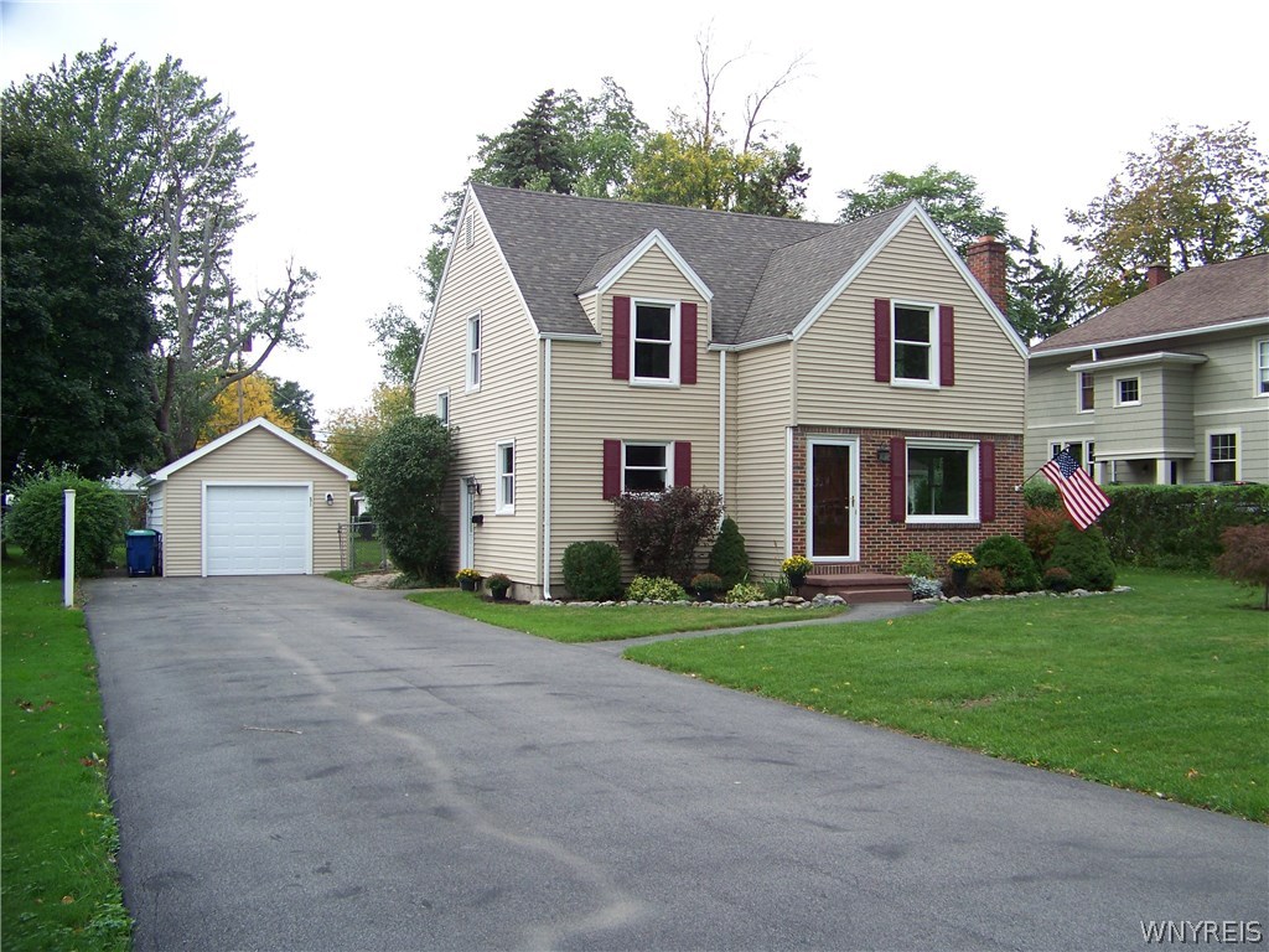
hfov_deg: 51.4
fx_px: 1320
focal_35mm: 36
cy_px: 476
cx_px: 634
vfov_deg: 39.7
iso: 64
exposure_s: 1/250
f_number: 2.8
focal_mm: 5.85
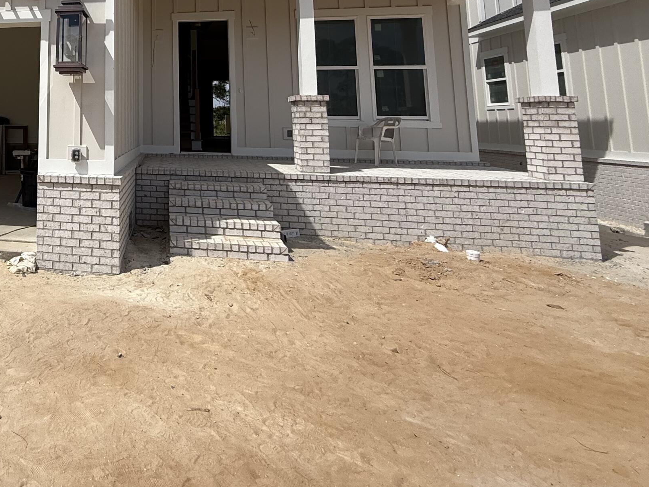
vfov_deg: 48.4
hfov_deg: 58.6
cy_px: 63
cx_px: 78
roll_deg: -1.2
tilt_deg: +7.4
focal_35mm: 26
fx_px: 488
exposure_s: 1/3460
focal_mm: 2.22
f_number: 2.2
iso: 50
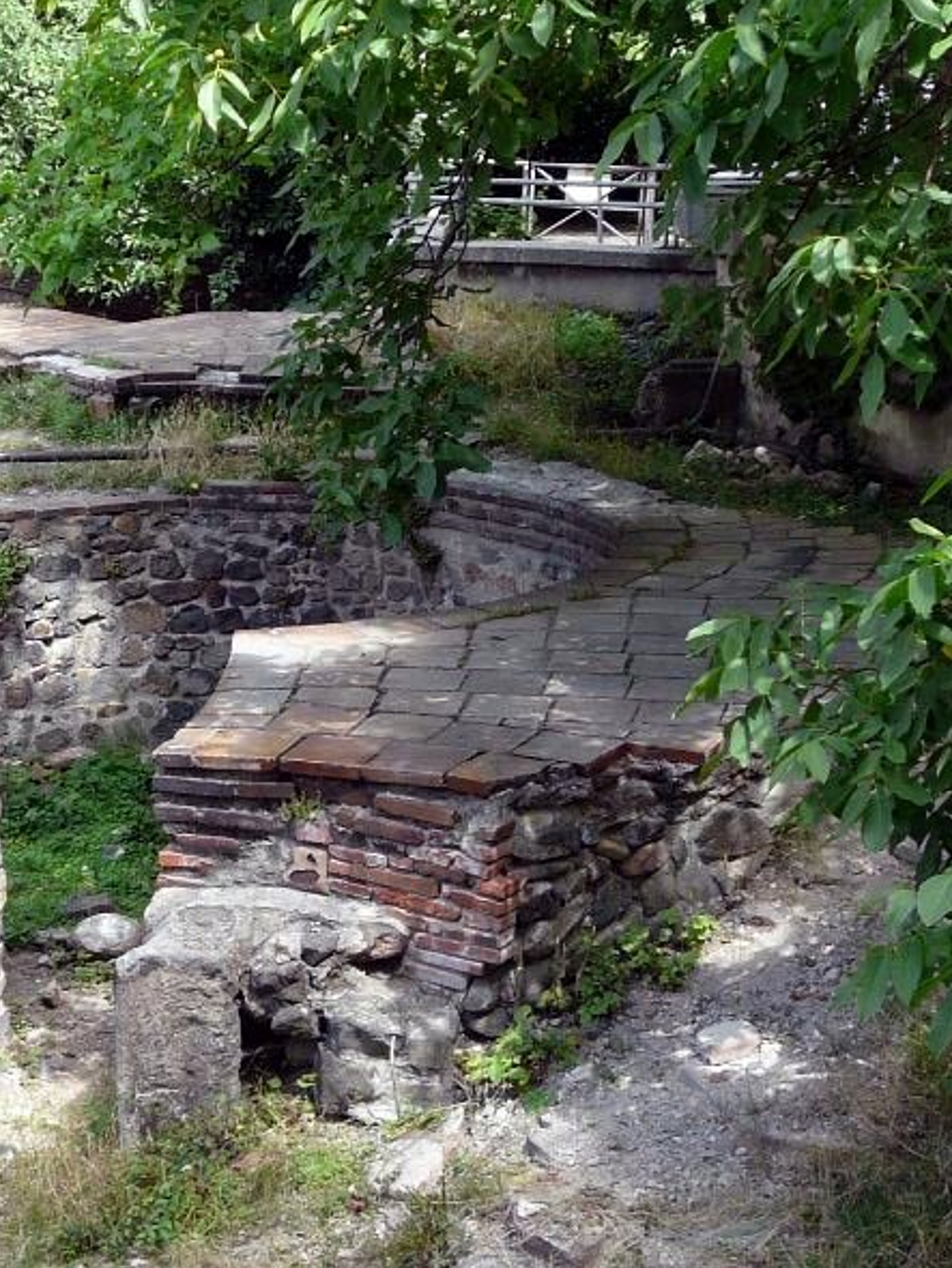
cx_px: 273
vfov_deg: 31.7
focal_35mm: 61
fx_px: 2235
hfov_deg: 23.9
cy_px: 625
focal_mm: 4.6
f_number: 4
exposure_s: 1/80
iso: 100
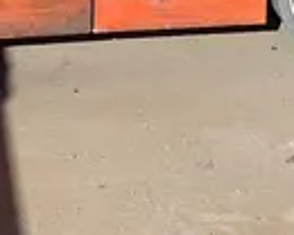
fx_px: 1244
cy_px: -494
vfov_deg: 8.7
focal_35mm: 143
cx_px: 43
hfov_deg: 13.4
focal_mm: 4.2
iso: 32
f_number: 1.6
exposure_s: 1/6897
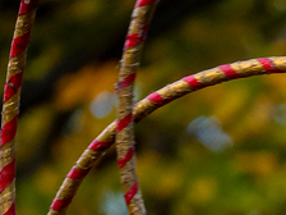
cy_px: 598
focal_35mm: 1267
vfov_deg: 1.2
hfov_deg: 1.6
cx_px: 745
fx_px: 10468
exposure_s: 1/1000
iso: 1000
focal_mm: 111
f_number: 3.6
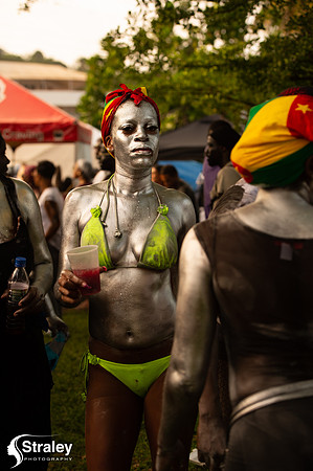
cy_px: 236
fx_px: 915
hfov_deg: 19.4
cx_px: 156
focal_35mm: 70
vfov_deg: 28.9
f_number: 5
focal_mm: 70
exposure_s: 1/200
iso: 125
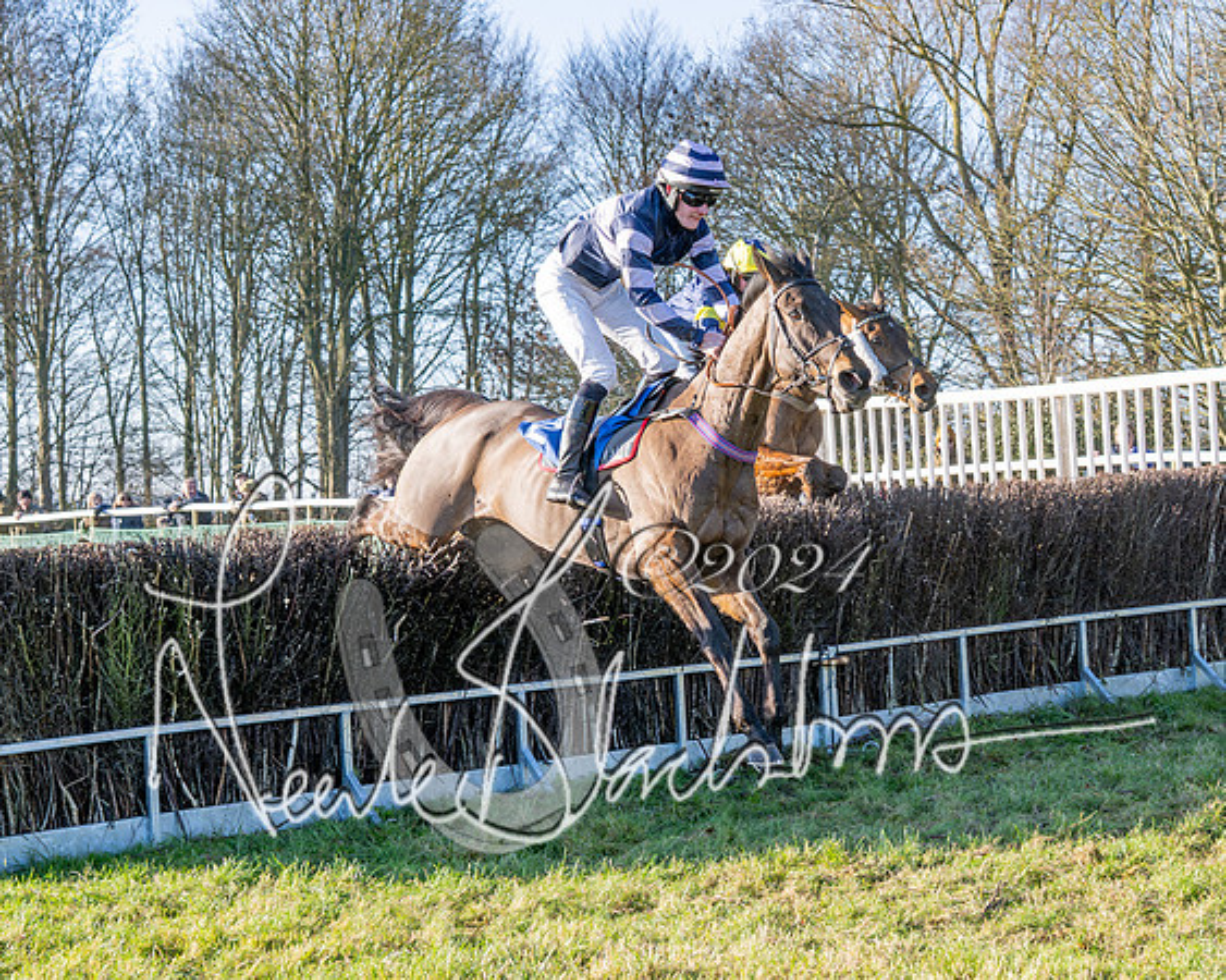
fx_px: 2667
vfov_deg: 20.8
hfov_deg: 25.9
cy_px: 538
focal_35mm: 74
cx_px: 641
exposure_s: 1/1250
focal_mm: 35
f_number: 4.5
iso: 400
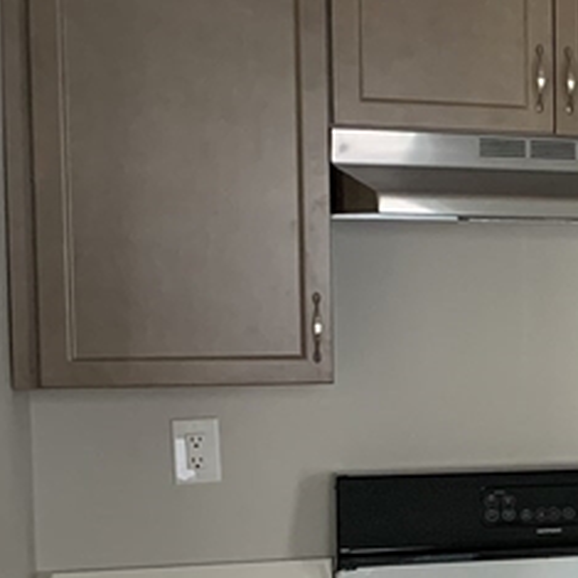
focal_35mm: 100
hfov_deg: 14.3
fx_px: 1889
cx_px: 1186
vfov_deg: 17.3
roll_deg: -1.1
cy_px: 411
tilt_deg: -3.3
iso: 200
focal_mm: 4.25
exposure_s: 1/60
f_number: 1.8
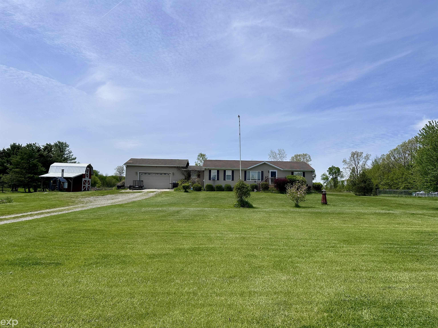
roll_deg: -1.0
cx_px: 219
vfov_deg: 56.8
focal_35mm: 24
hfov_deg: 71.6
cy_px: 164
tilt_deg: +4.7
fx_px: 304
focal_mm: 6.86
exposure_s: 1/8929
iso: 80
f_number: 1.78
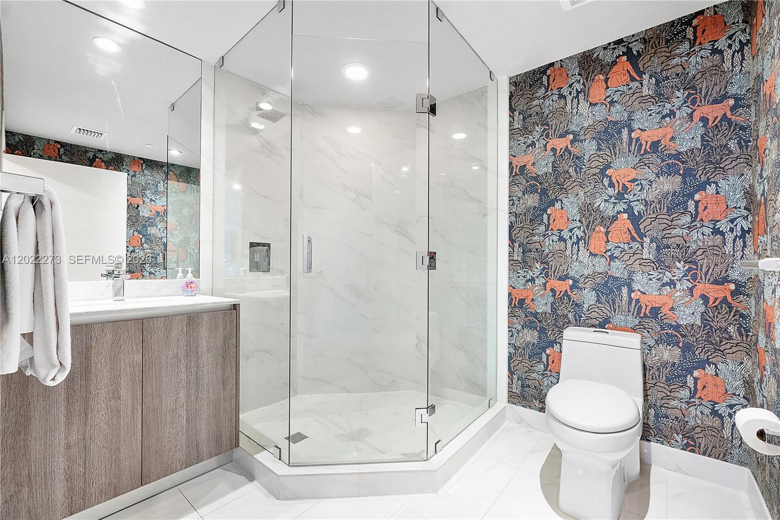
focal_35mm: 15
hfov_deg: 100.4
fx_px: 325
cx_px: 390
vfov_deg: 77.3
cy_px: 260
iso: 1000
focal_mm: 10
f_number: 8
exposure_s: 1/13
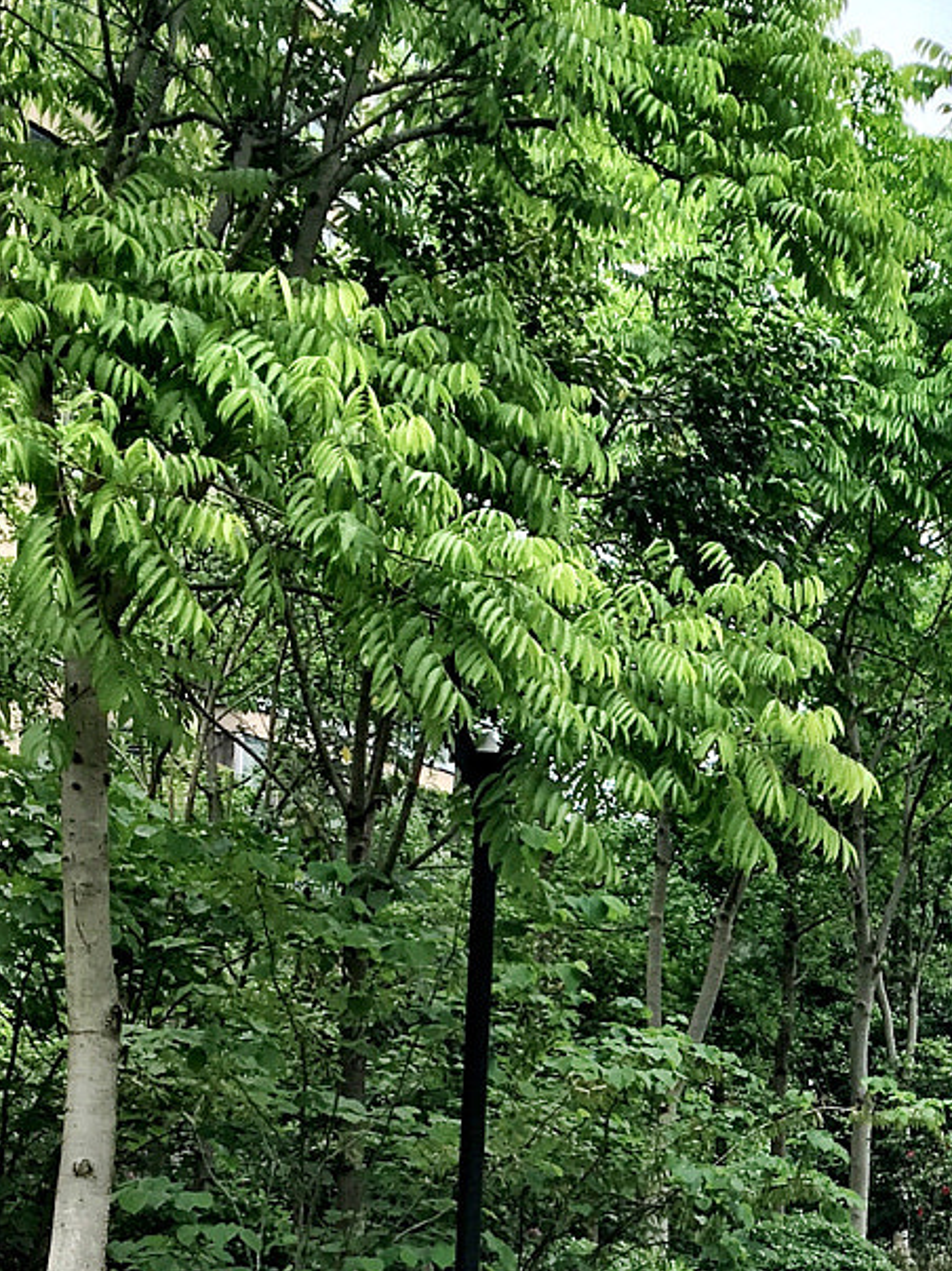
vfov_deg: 24.2
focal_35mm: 77
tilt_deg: -0.7
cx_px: 1137
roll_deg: +0.1
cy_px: 1260
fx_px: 2825
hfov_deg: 18.2
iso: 25
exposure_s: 1/222
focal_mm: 4.15
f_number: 2.2
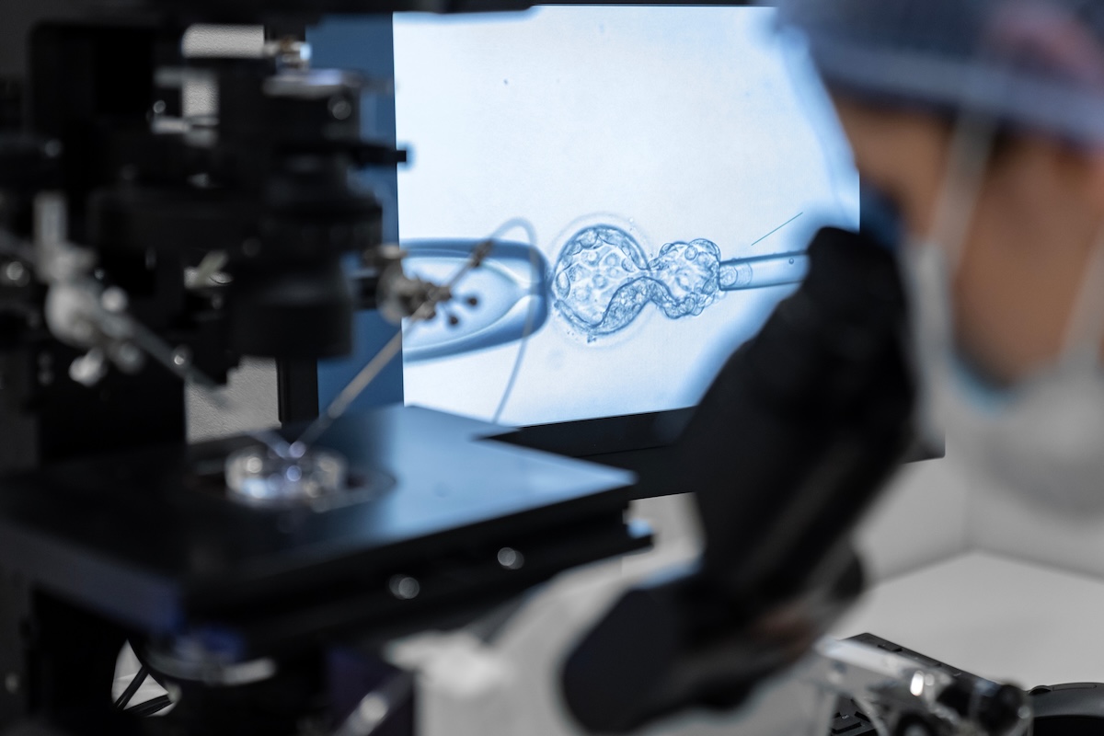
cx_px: 552
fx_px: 1779
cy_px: 368
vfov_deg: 23.4
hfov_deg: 34.5
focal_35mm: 58
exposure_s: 1/80
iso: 1600
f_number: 2.8
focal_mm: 58
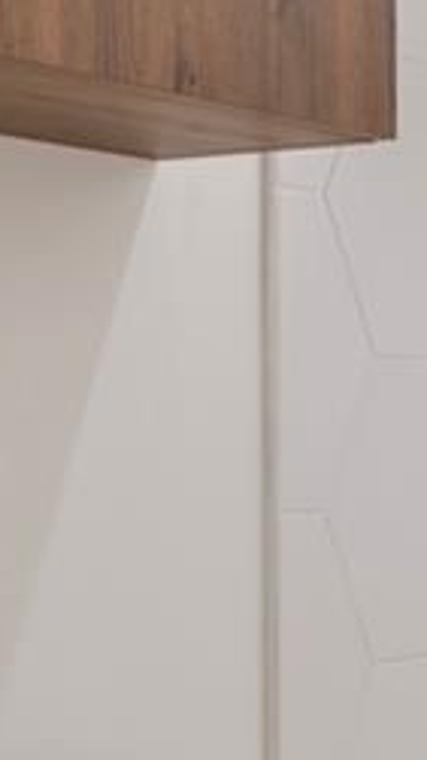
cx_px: 403
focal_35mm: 107
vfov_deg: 20.0
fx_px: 2156
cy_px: 439
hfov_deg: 11.2
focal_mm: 16
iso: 250
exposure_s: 1/3
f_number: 9
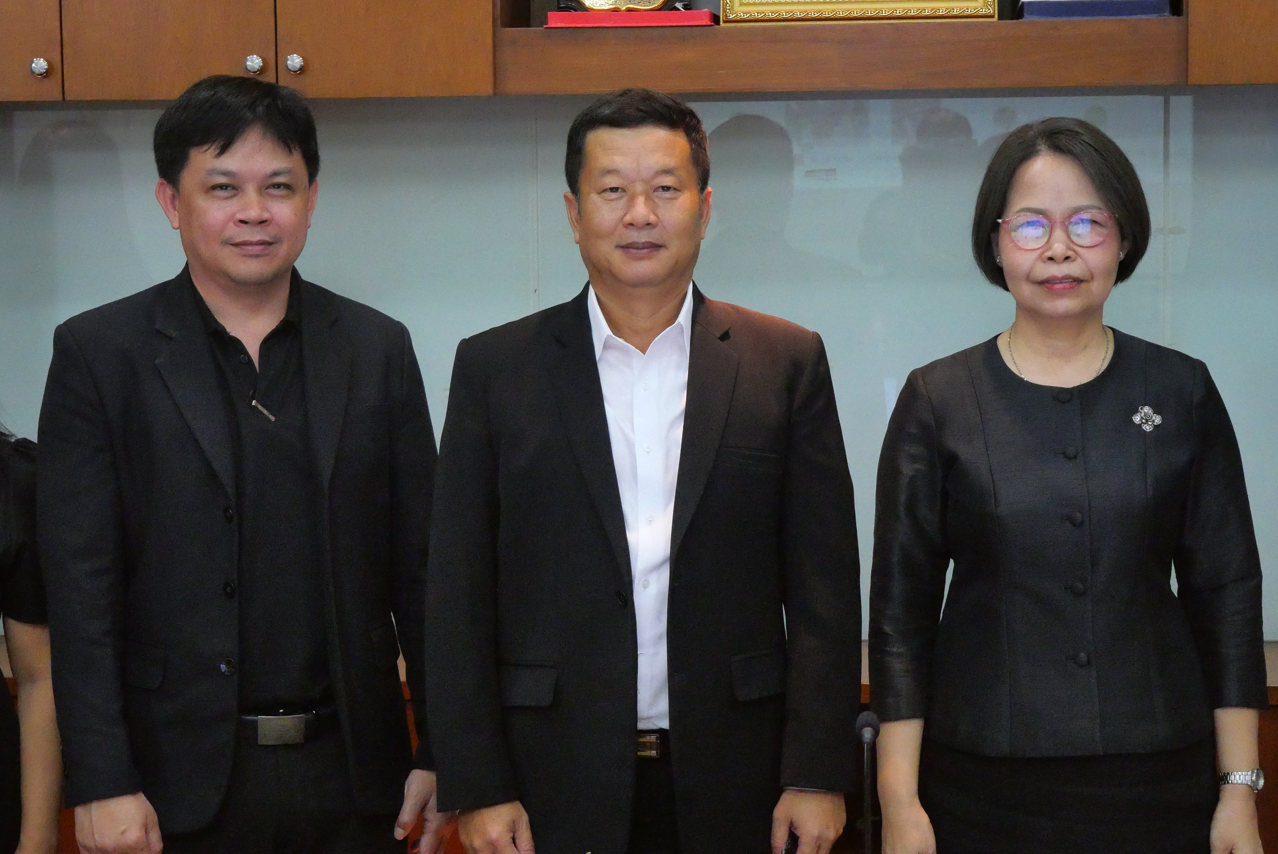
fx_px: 2877
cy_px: 427
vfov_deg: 16.9
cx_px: 639
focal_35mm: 81
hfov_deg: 25.0
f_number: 5.6
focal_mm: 39
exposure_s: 1/125
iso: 6400
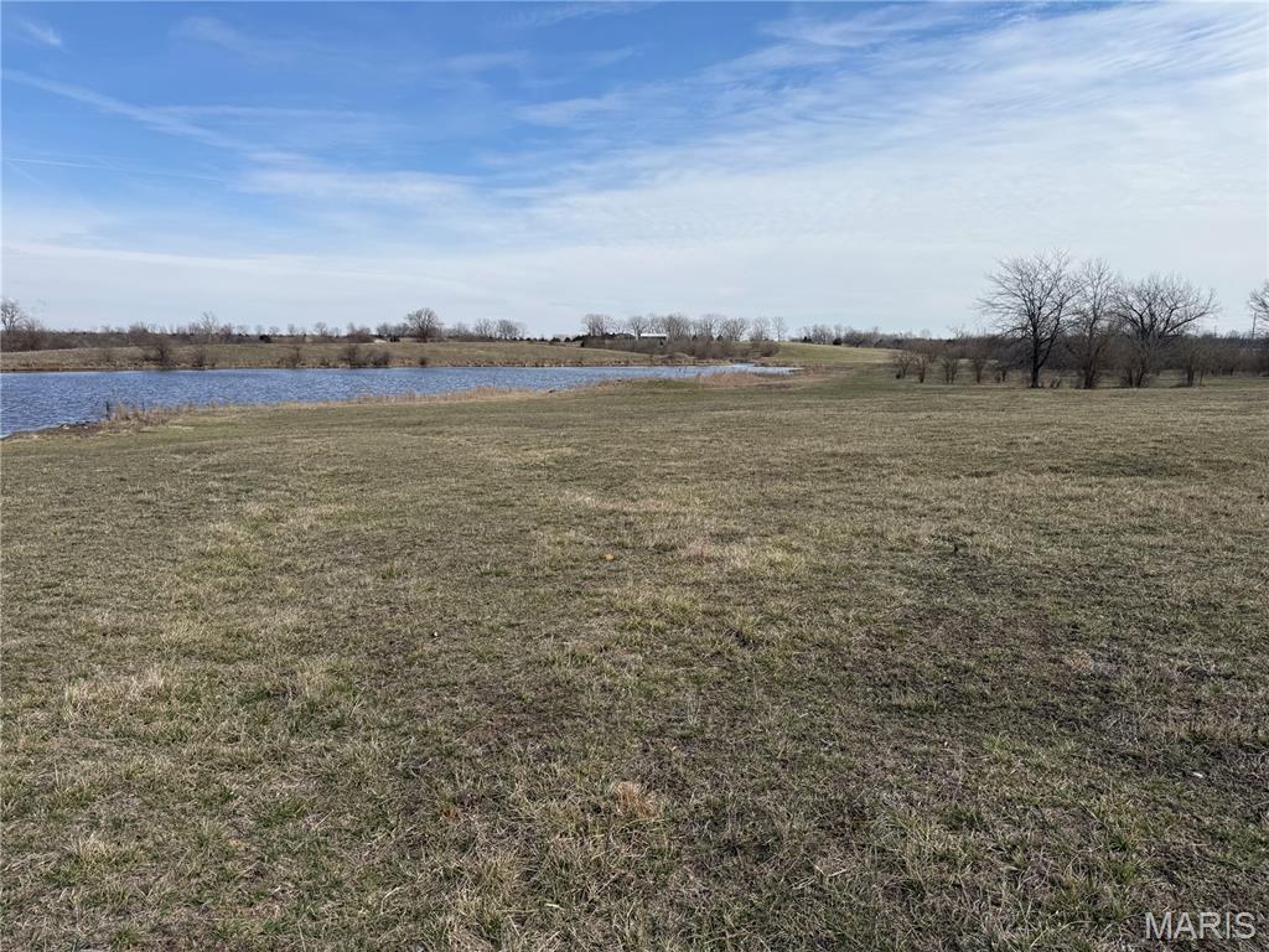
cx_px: 634
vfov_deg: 56.8
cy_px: 476
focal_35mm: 24
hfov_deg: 71.6
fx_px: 880
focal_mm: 6.76
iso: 80
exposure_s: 1/5319
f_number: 1.78
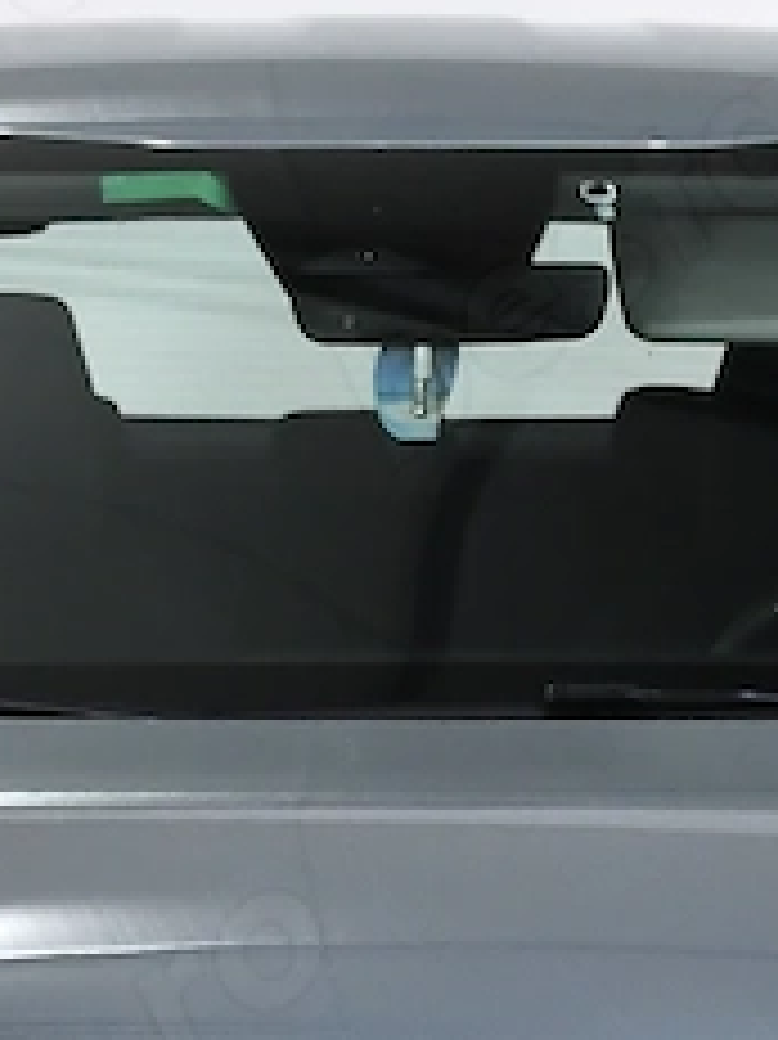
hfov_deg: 7.4
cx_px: 425
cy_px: 1148
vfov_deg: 9.8
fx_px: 5999
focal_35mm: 200
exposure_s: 1/20
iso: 800
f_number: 5.6
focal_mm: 32
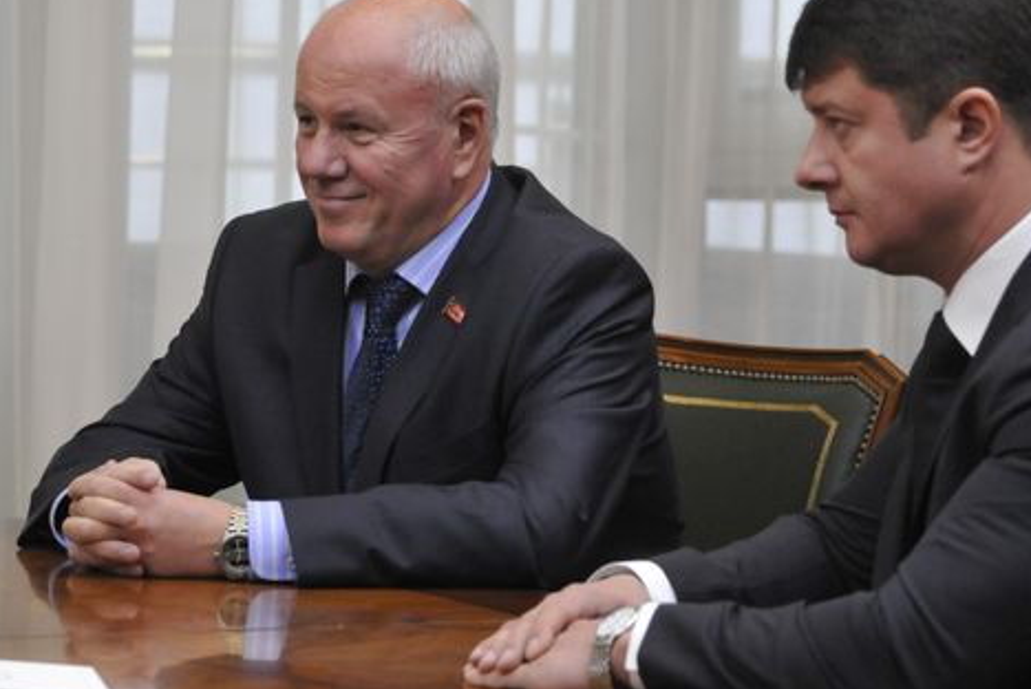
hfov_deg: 11.4
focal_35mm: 180
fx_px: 5158
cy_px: 254
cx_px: 612
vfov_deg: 7.6
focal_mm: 80
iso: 1600
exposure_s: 1/80
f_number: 4.5
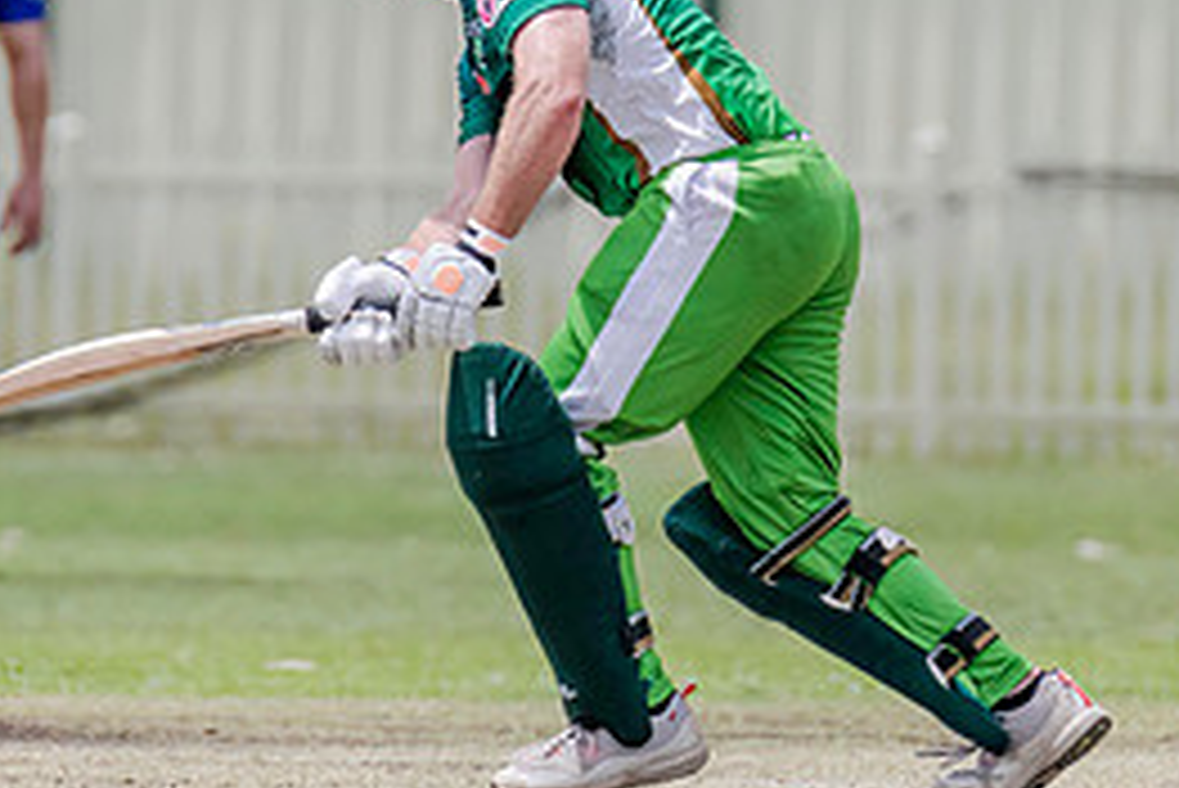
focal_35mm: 1350
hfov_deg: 1.5
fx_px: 44235
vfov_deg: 1.0
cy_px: 182
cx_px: 623
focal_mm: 600
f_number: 7.1
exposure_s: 1/2500
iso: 800
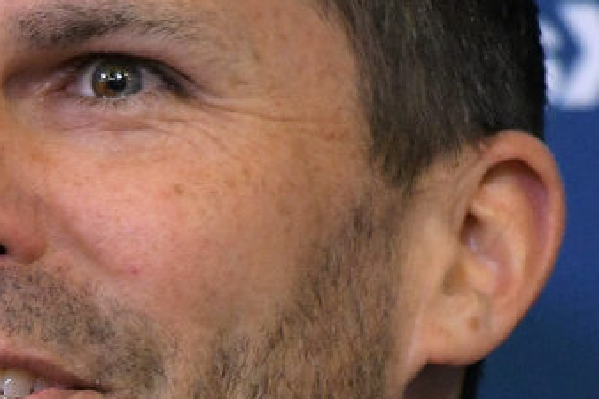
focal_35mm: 1515
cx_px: -39
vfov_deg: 0.9
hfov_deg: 1.4
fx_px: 25194
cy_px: 943
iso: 2000
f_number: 3.5
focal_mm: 200
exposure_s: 1/250
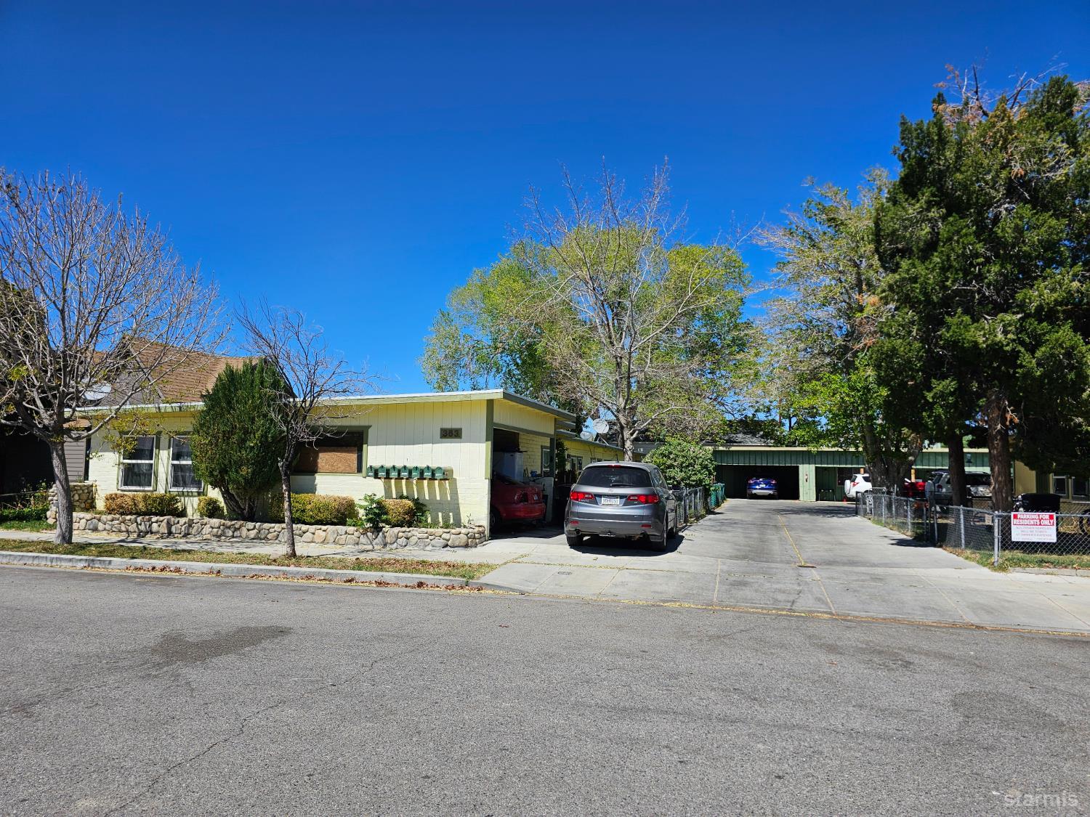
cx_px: 545
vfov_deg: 58.9
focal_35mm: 23
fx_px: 724
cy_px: 408
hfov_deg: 73.9
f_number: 1.7
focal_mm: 6.3
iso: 10
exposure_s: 1/1123
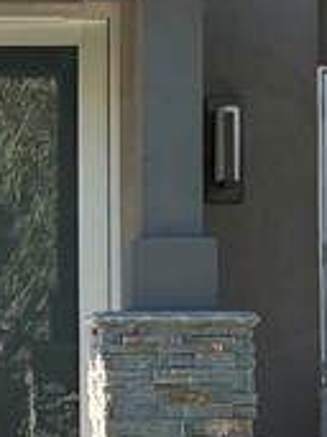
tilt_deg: +2.8
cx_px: -33
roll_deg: +0.1
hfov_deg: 9.4
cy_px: 289
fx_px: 1967
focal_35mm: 156
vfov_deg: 12.7
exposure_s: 1/808
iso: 50
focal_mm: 5.7
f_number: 1.5
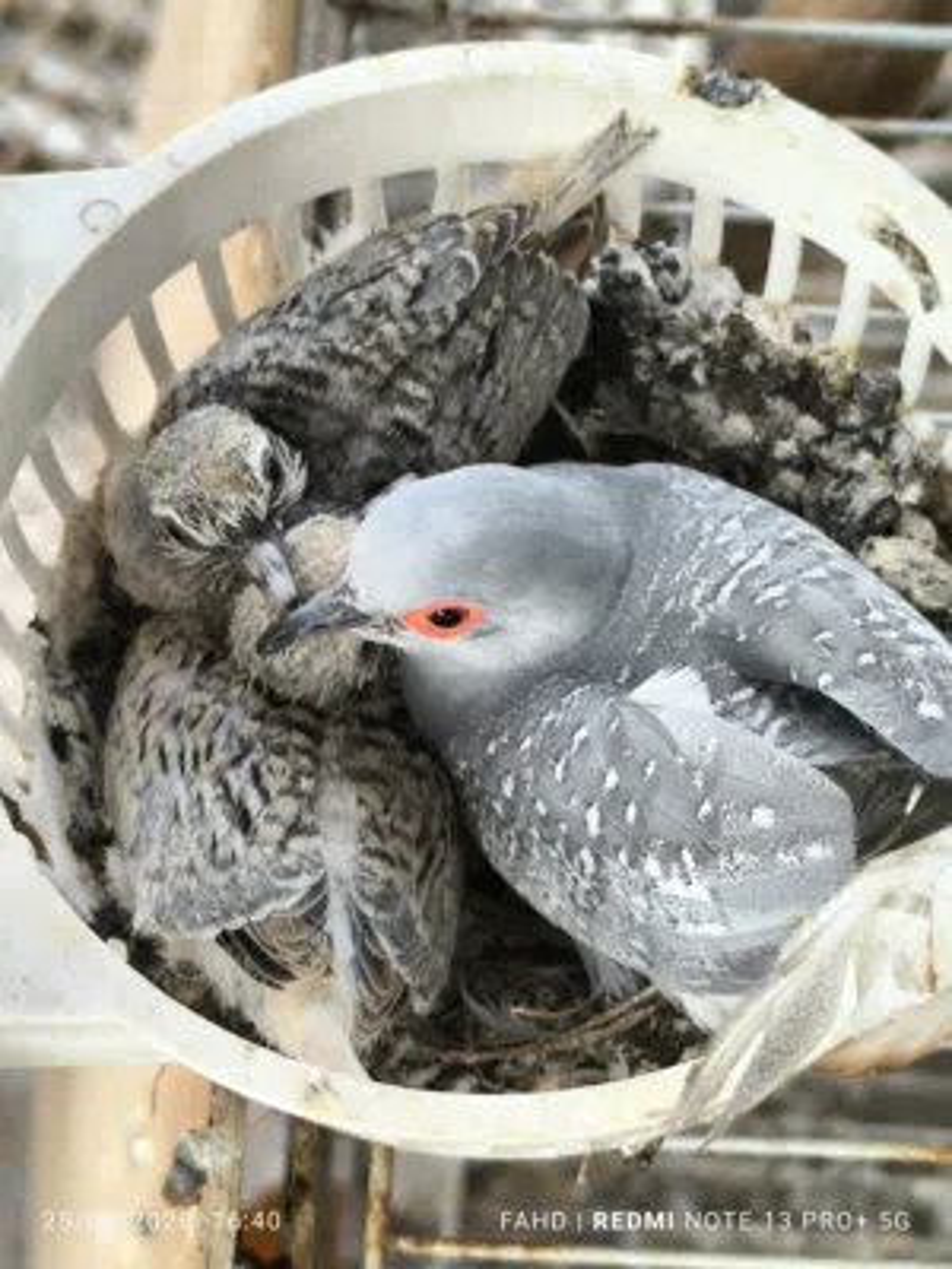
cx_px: 476
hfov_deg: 15.9
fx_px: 3410
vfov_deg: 21.1
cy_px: 634
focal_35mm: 93
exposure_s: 1/60
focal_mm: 6.14
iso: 125
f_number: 1.65
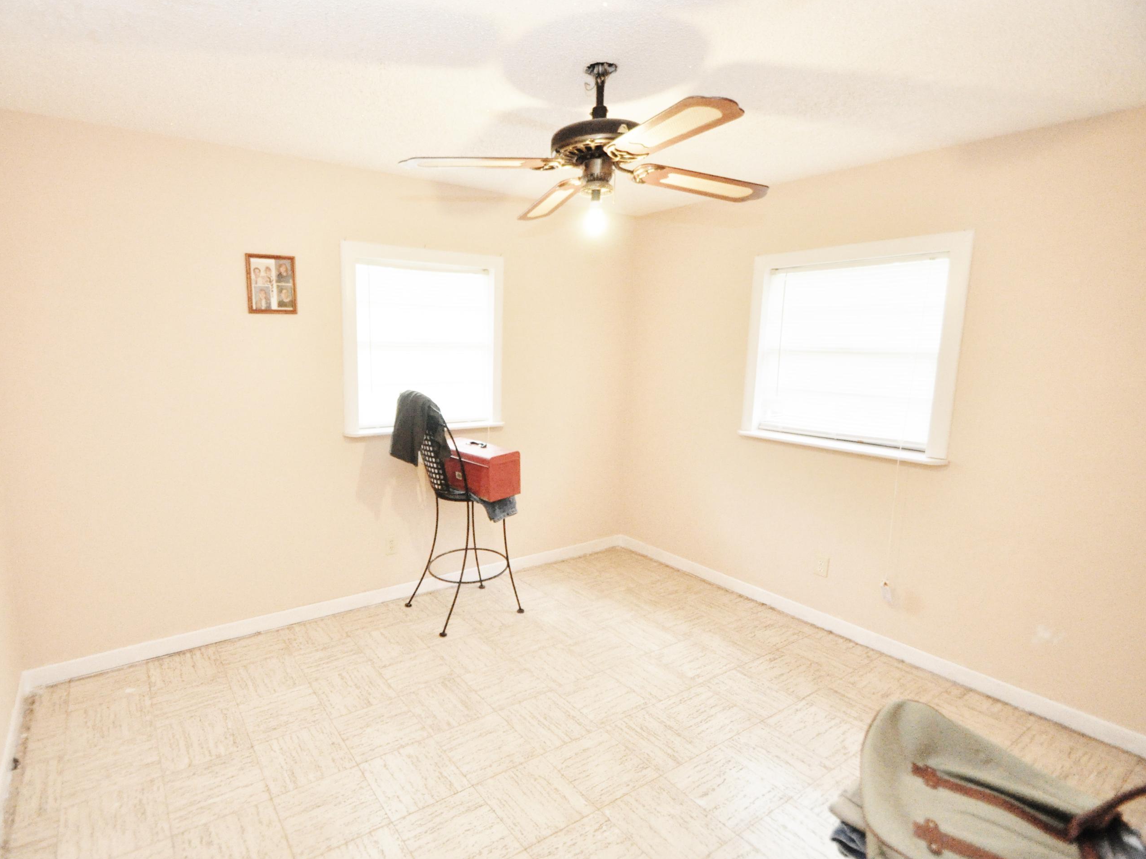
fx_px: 563
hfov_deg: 90.4
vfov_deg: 74.7
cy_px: 447
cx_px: 487
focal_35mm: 17
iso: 1600
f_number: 4
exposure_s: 1/60
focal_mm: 10
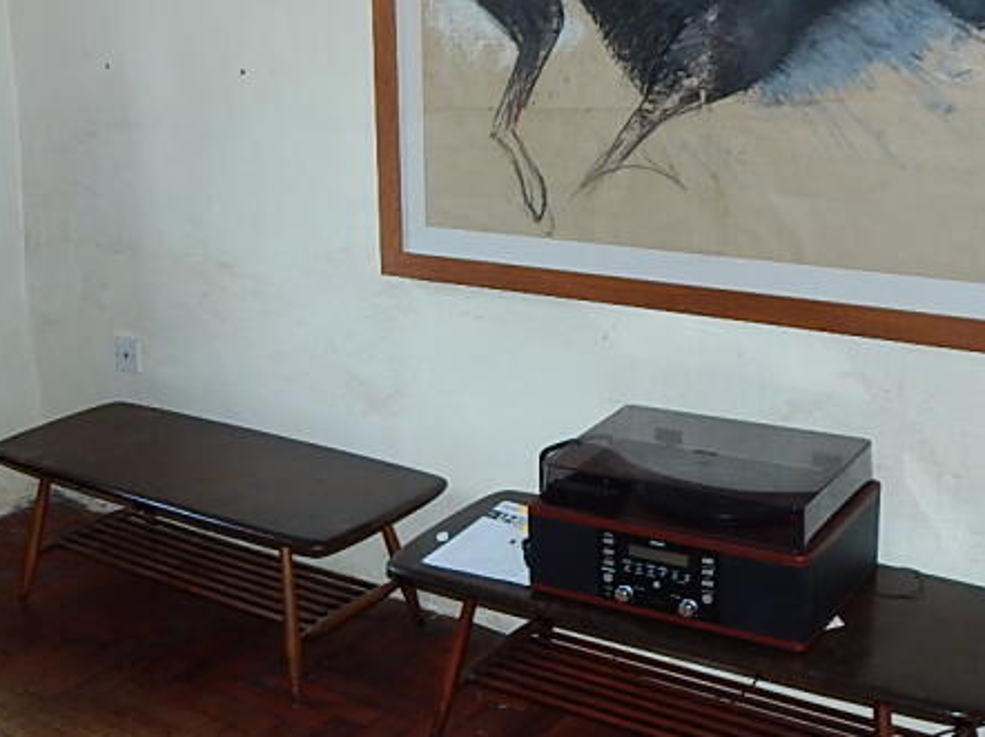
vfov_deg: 28.5
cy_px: 407
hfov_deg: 36.8
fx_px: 1450
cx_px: 274
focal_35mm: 51
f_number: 3
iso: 125
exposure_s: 1/30
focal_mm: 4
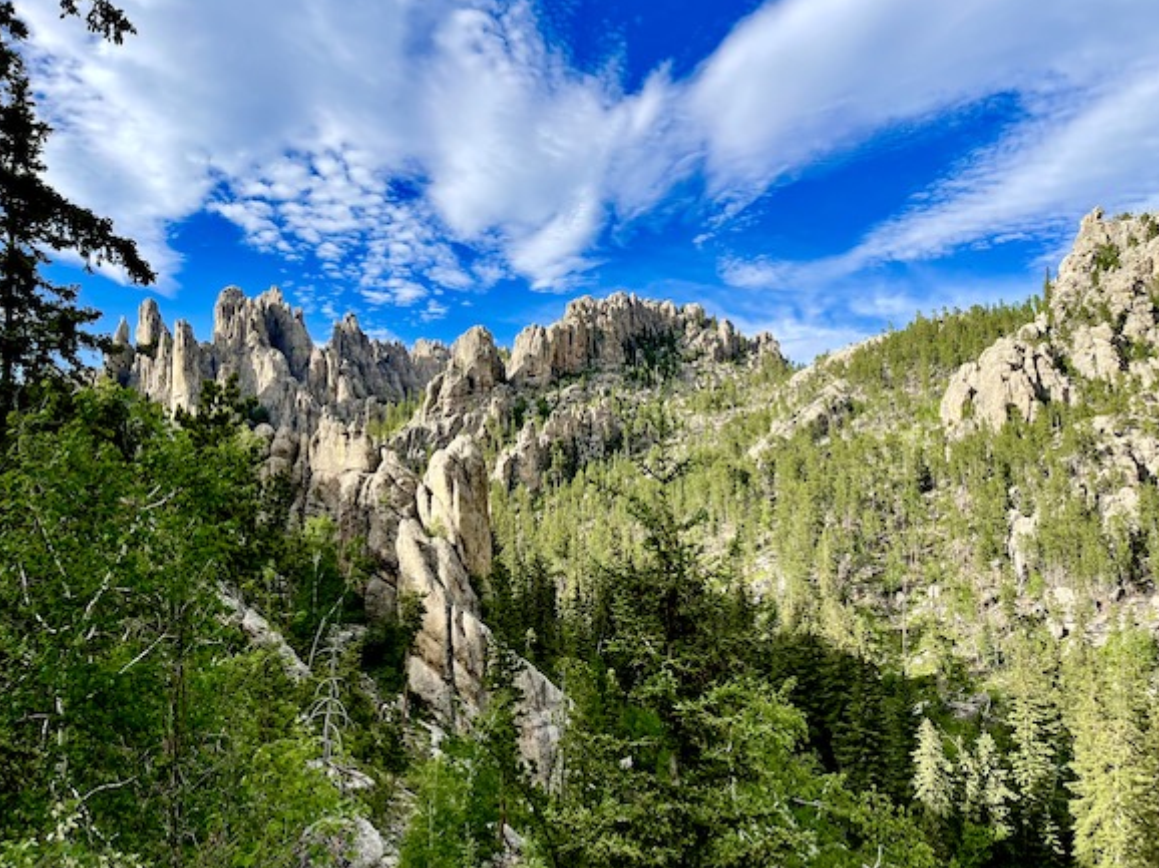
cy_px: 441
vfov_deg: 51.3
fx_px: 904
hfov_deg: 65.3
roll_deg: +1.3
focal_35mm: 27
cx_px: 571
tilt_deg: +5.2
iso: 32
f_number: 1.6
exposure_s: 1/2488
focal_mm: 5.1
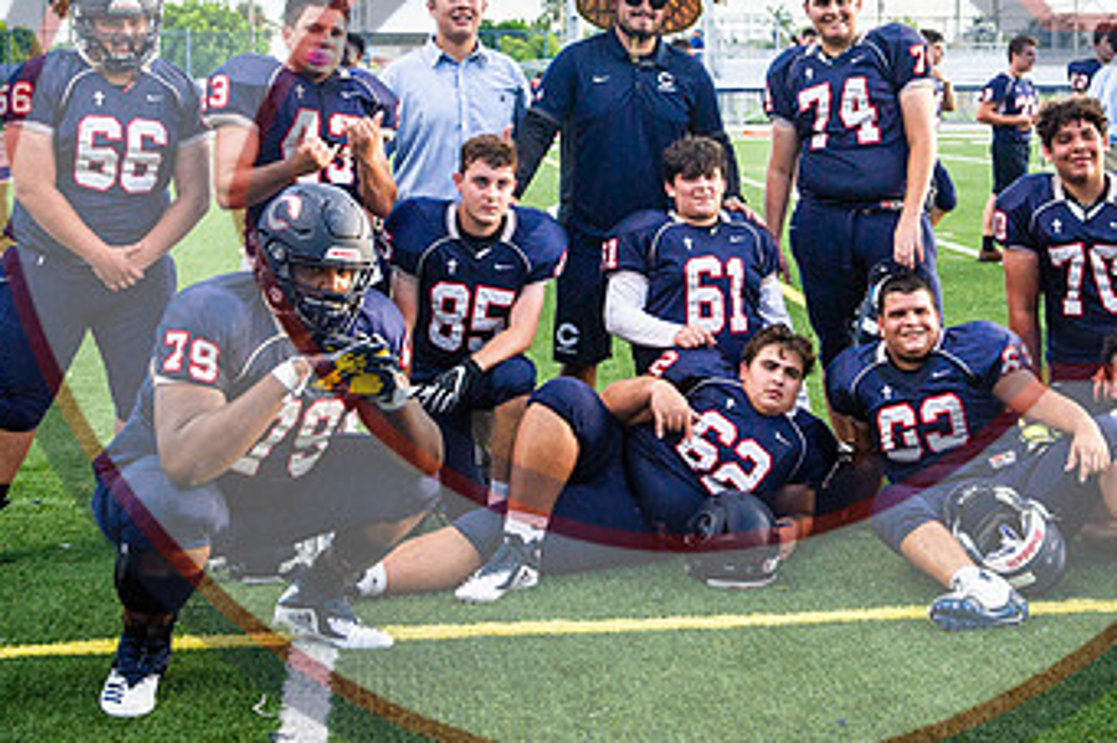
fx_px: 2109
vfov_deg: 19.9
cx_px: 672
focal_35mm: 68
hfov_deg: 29.6
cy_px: 196
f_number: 4.5
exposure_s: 1/1000
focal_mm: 40
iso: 200
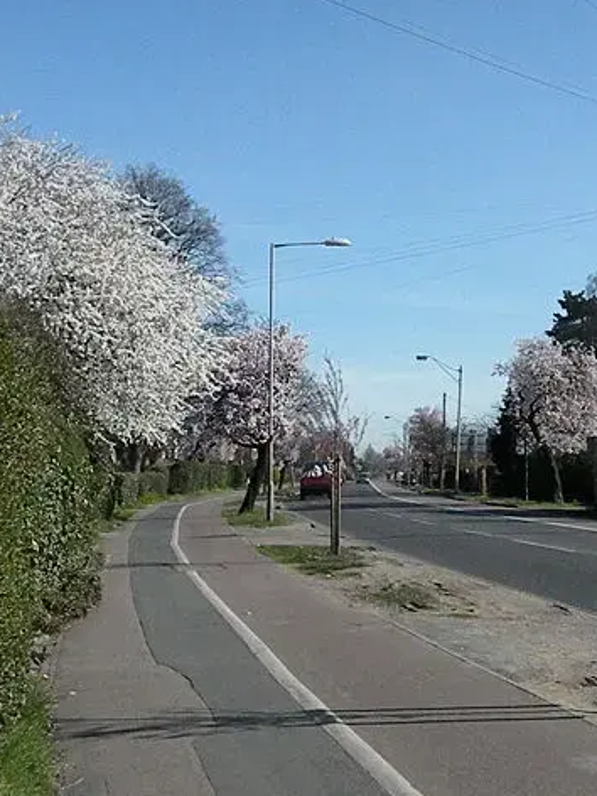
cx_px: 396
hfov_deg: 25.5
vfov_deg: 33.8
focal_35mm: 57
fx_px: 1311
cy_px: 398
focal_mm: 7.4
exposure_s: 1/2833
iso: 640
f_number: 5.6
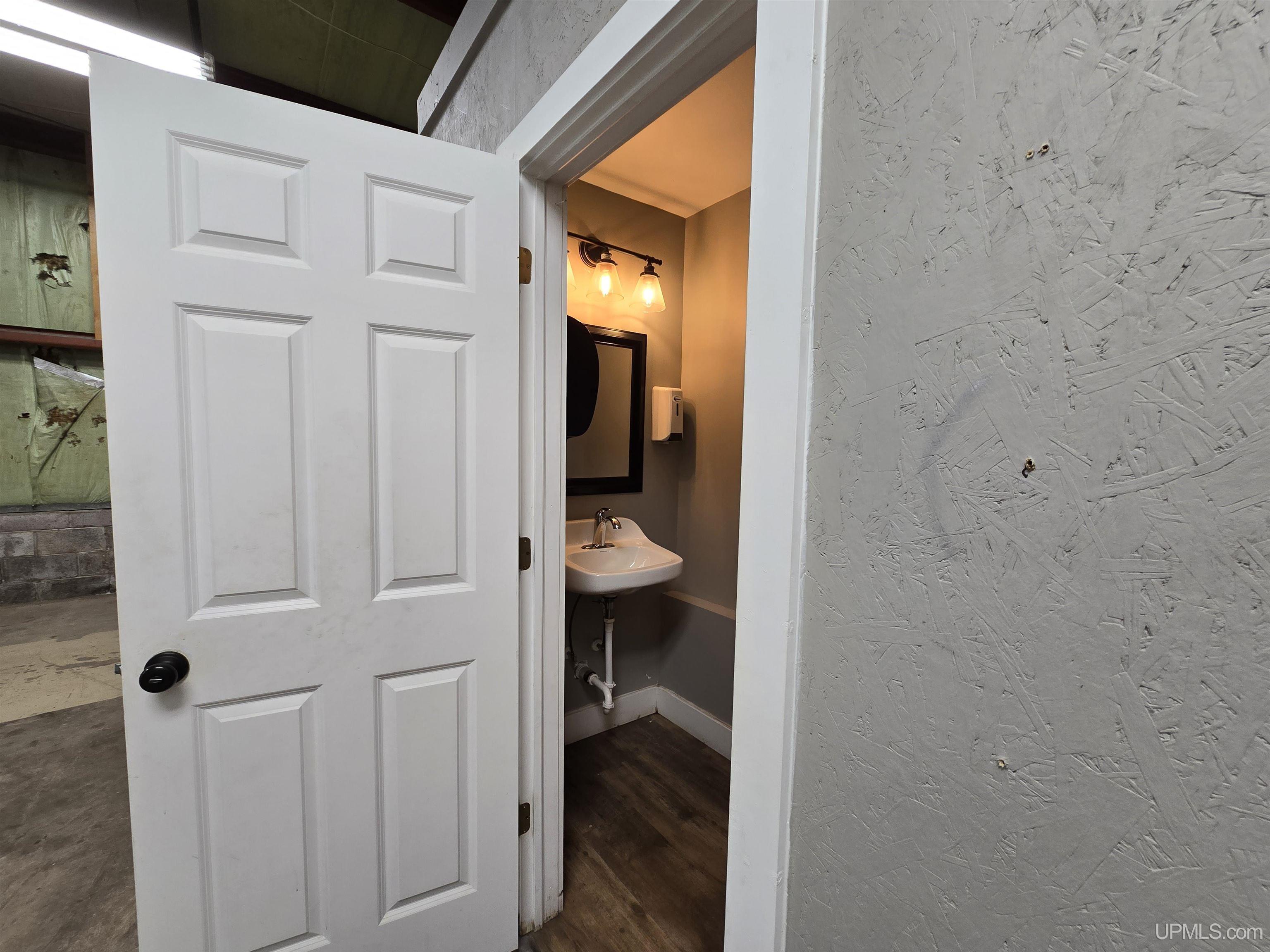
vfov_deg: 89.9
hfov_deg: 106.2
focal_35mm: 13
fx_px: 477
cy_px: 476
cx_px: 635
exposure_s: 1/60
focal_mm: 2.2
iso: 64
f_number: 2.2
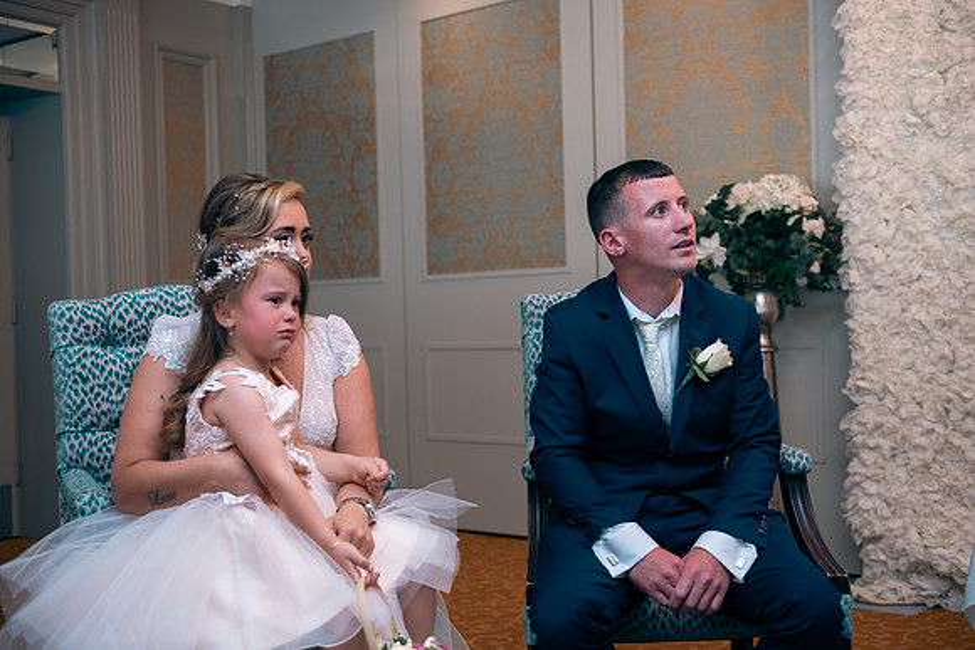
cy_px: 325
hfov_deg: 44.5
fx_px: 1192
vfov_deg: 30.5
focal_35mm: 44
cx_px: 488
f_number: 3.5
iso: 640
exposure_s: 1/160
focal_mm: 44
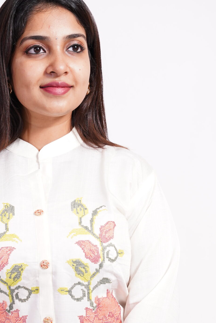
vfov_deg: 21.2
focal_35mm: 95
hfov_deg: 14.3
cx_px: 44
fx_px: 856
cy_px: 251
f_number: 4
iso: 400
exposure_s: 1/50
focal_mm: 51.6
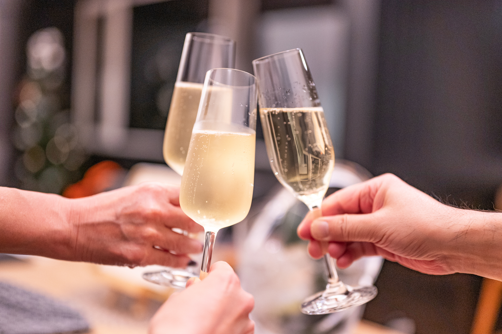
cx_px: 257
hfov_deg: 38.2
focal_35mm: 52
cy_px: 169
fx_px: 725
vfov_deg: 26.0
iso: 1600
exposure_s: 1/250
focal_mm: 50
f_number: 1.8
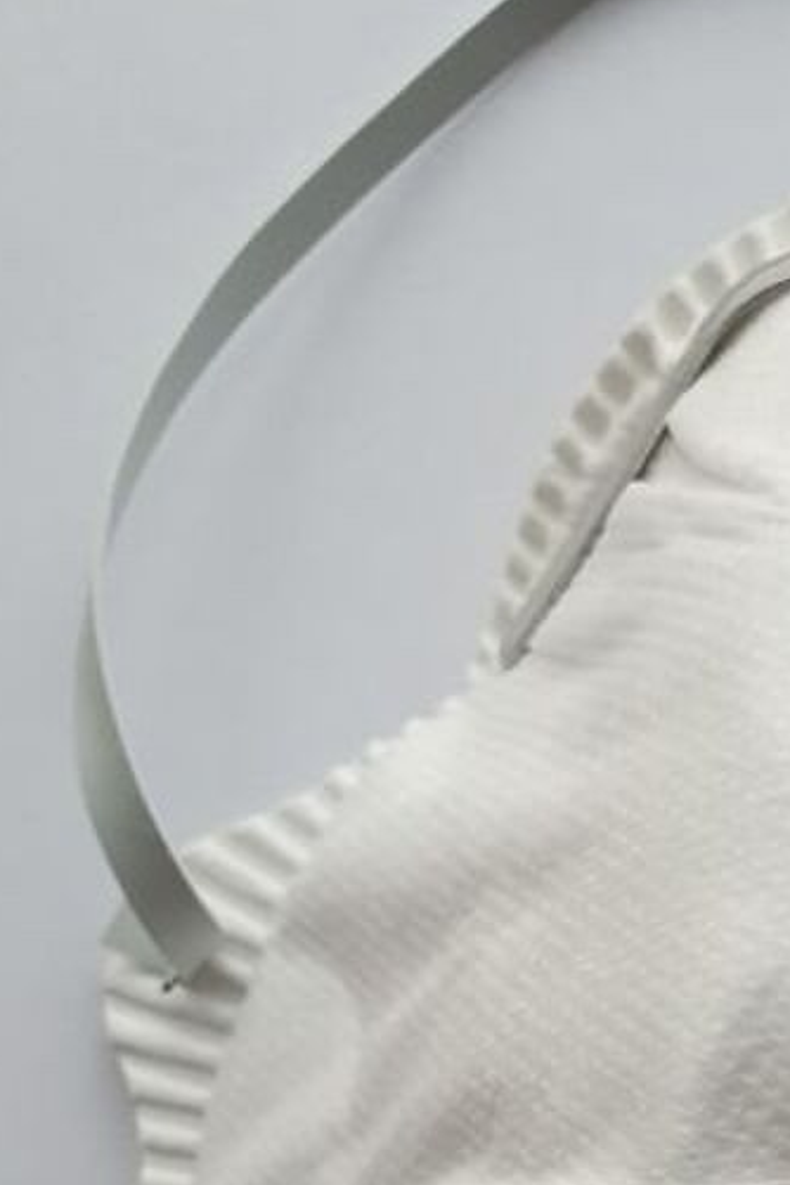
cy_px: 1212
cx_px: 1053
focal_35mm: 72
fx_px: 2370
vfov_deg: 26.4
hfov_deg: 17.6
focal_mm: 4.32
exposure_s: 1/100
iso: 80
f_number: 2.4
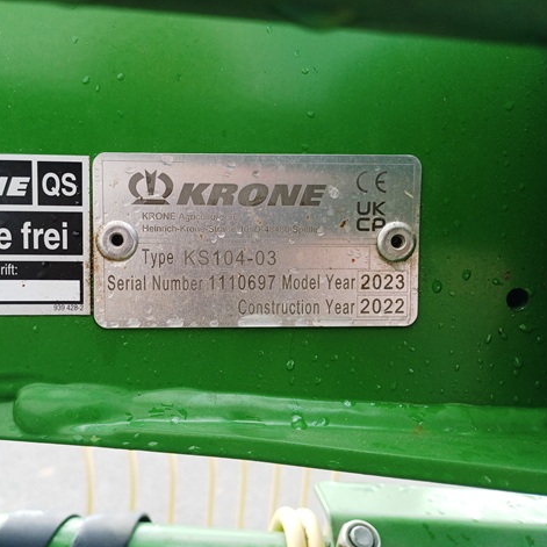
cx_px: 181
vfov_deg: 54.0
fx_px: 536
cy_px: 278
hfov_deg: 53.0
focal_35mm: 30
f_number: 1.8
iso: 50
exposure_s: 1/127
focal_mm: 4.65
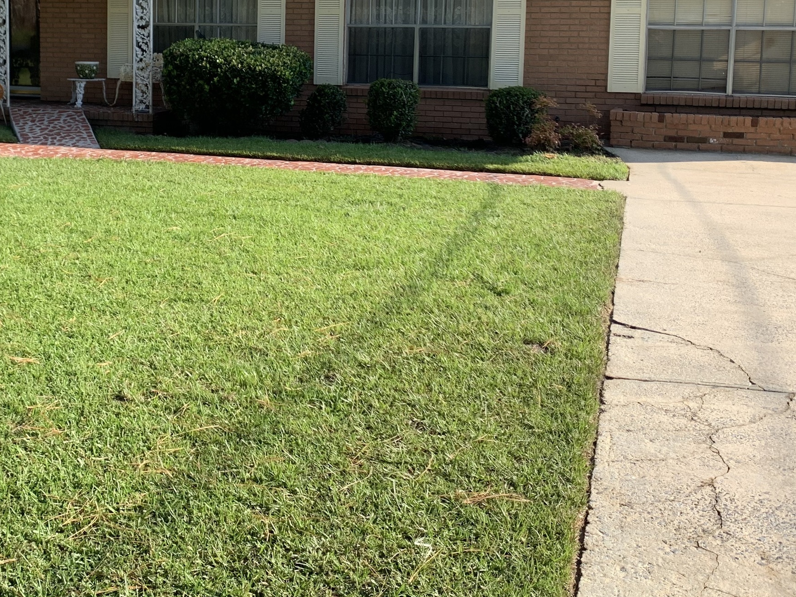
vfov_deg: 30.8
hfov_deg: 40.2
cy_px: 123
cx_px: 210
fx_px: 1058
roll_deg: -0.8
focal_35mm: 46
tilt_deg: -6.2
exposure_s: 1/754
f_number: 1.8
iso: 25
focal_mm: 4.25
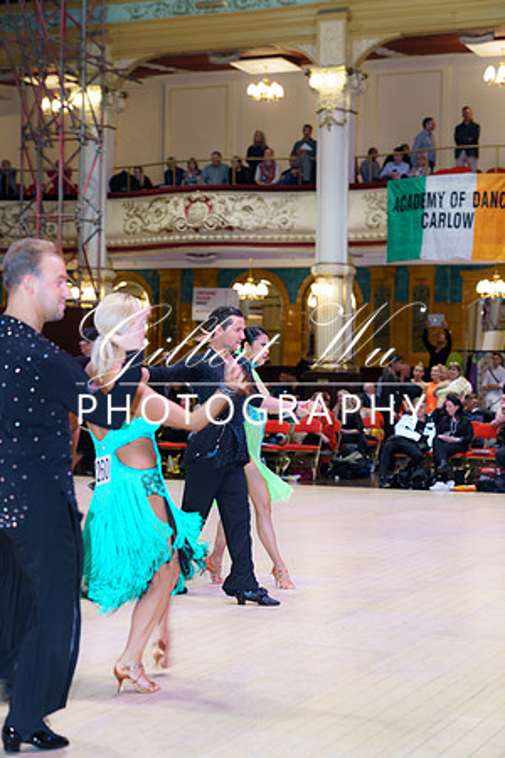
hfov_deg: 19.5
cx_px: 252
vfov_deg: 28.8
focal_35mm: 70
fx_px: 1473
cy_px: 379
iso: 400
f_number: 2.8
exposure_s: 1/60
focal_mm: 70
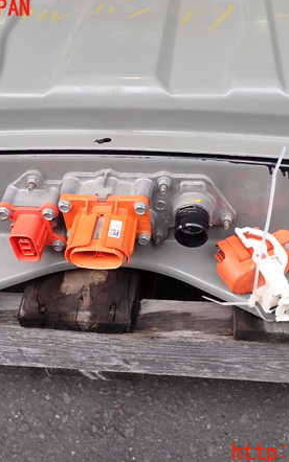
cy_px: 231
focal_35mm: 36
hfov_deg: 35.3
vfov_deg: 54.0
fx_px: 454
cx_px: 154
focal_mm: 4.5
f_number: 2.8
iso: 100
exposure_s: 1/250
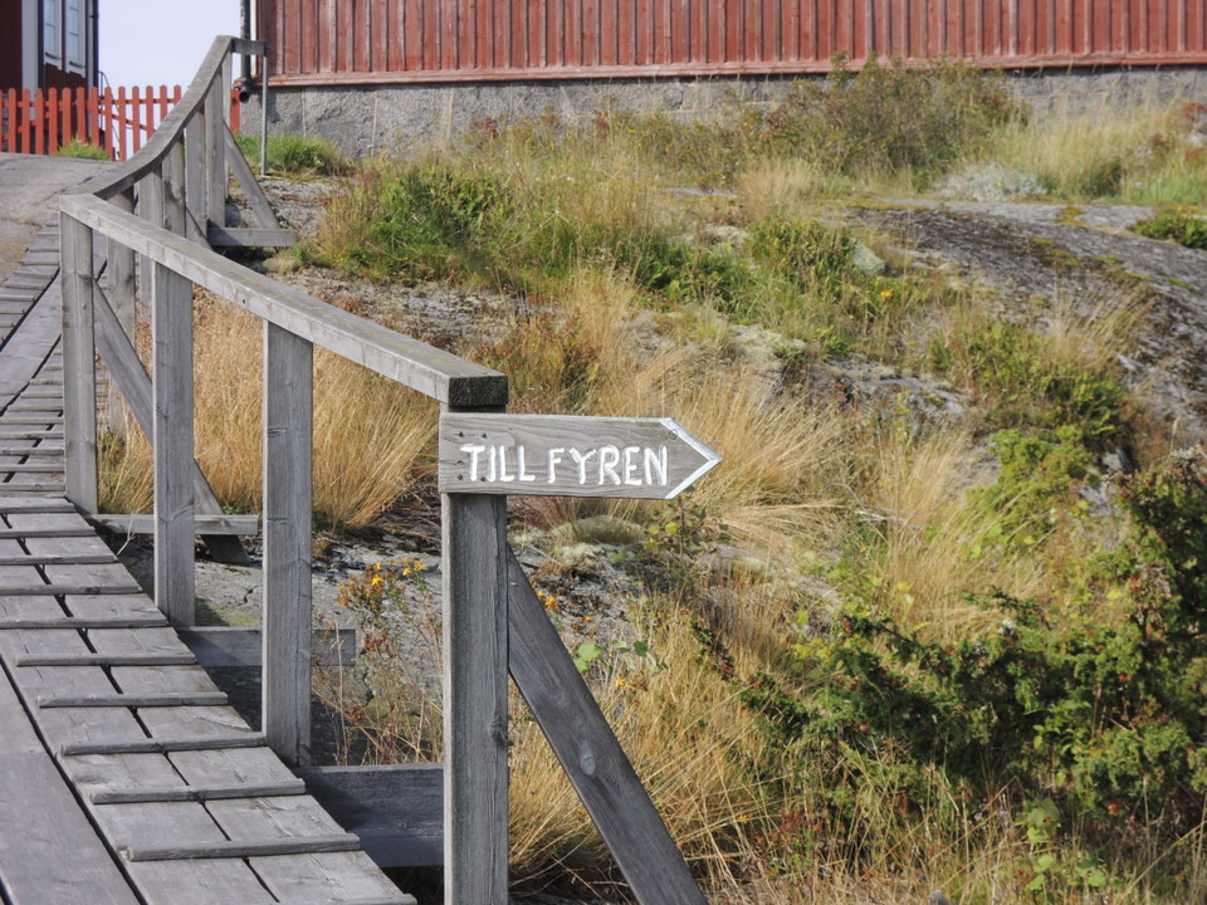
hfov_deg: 19.6
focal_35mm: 100
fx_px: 3487
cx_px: 604
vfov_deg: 14.8
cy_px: 452
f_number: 5.5
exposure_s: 1/250
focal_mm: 17.9
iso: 100
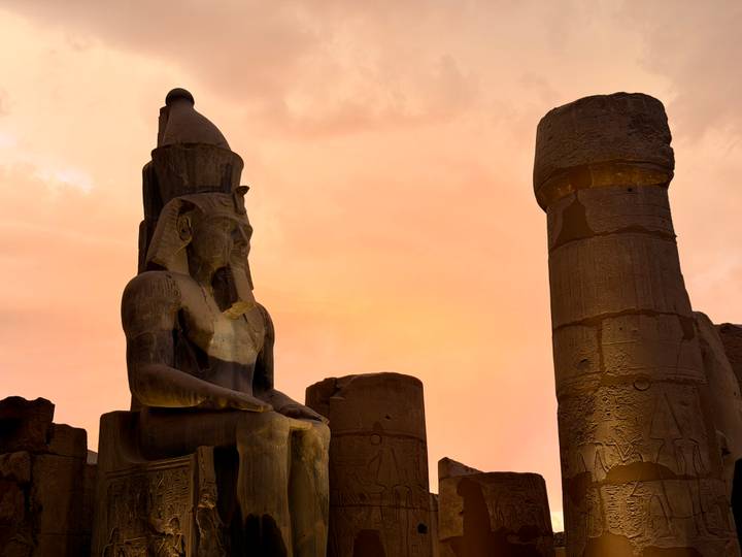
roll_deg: +2.6
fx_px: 1029
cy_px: 278
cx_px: 371
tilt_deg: +18.8
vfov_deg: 30.3
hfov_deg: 39.7
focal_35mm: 48
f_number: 1.78
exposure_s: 1/185
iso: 50
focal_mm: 6.76
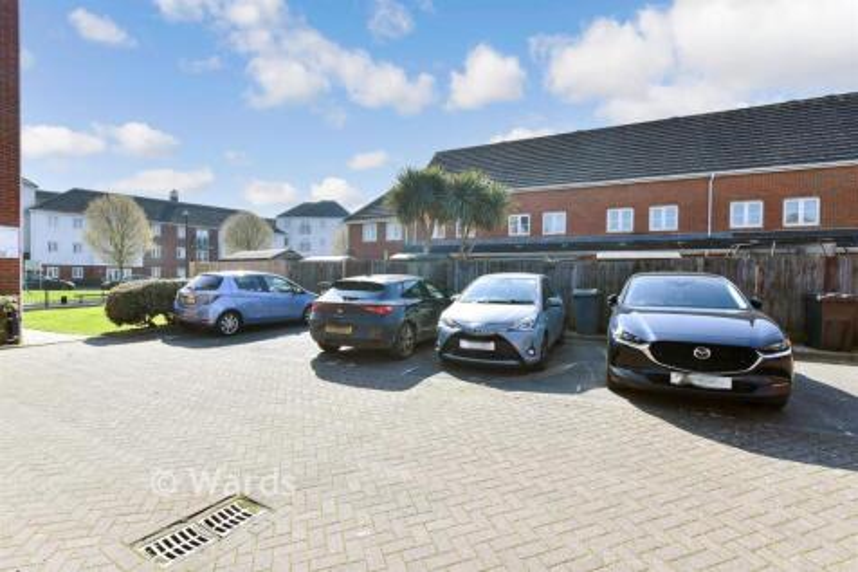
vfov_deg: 77.3
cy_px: 286
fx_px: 357
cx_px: 429
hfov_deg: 100.4
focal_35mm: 15
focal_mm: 10
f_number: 8
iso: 320
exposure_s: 1/500
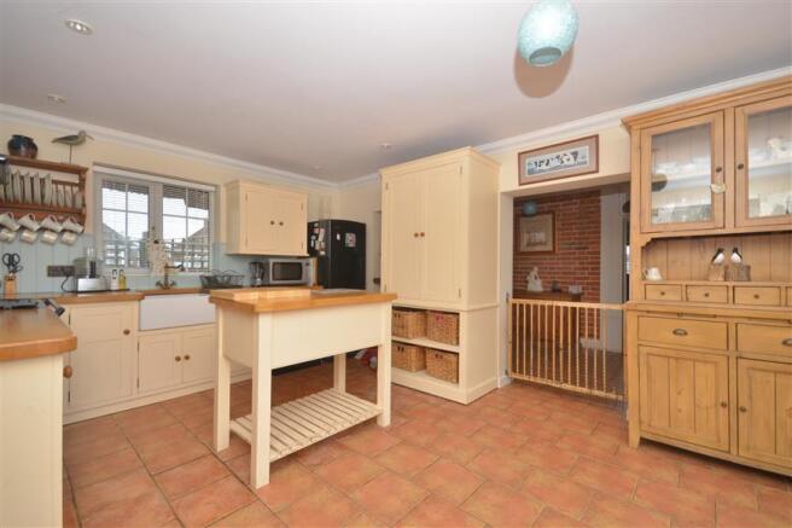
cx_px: 396
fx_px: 330
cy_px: 264
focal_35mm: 15
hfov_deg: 100.4
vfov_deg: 77.3
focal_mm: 10
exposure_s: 1/25
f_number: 7.1
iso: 500
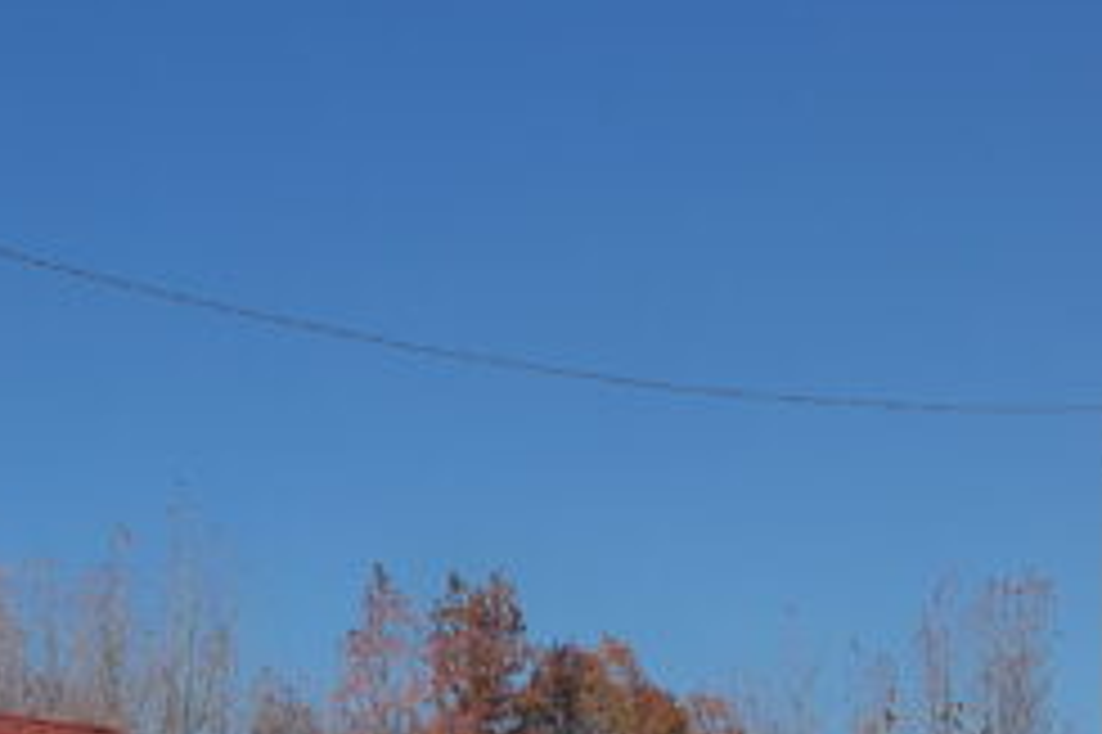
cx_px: -409
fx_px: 2875
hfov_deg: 19.6
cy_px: 991
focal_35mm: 94
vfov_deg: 13.9
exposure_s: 1/320
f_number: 7.1
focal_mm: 20
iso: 100
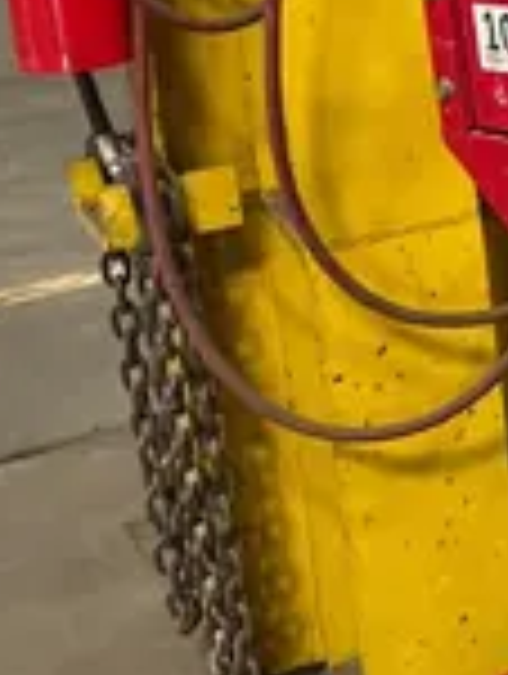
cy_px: -7
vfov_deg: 15.2
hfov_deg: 10.2
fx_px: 2478
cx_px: 1209
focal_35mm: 127
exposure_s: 1/60
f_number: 1.6
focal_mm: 5.1
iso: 160
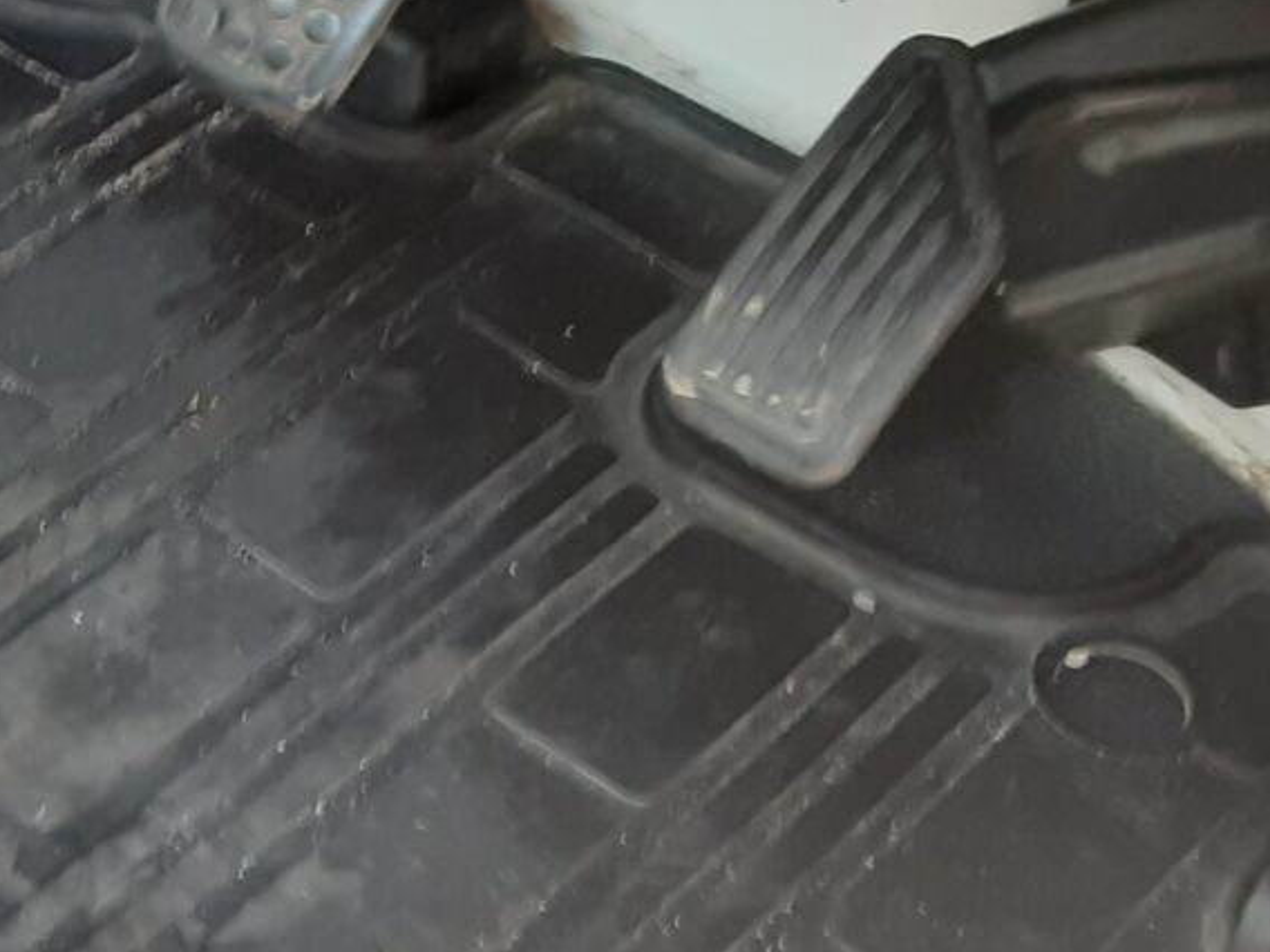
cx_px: -161
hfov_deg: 23.9
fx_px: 2788
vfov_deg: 19.4
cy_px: 507
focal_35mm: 76
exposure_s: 1/50
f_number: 1.9
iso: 125
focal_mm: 2.91
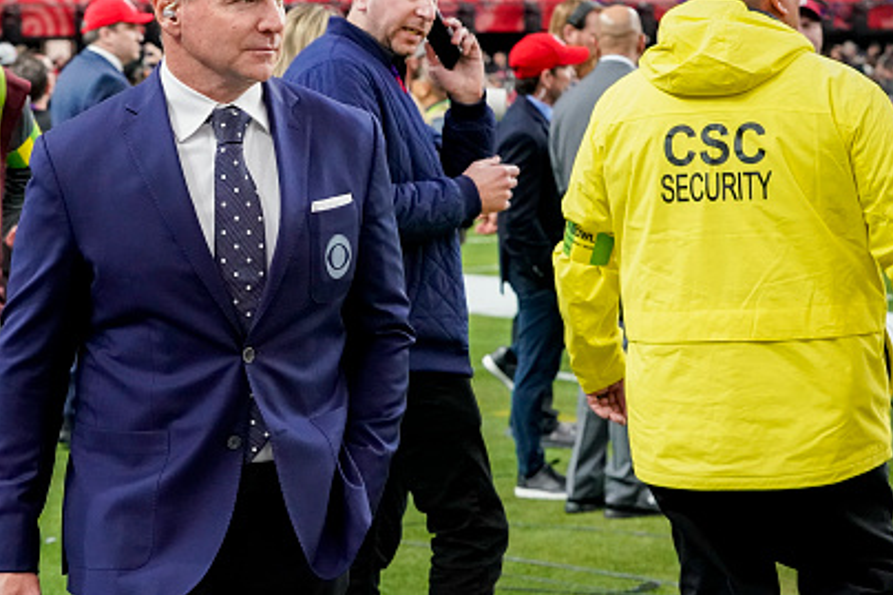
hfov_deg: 19.7
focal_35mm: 103
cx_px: 267
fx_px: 2554
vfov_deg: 13.3
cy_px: 312
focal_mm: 70
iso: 6400
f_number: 5.6
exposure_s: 1/1000
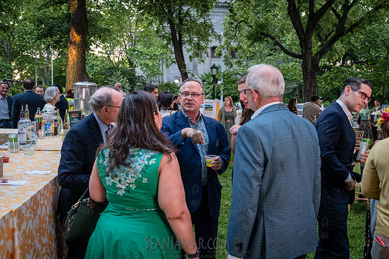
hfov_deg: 51.0
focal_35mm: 38
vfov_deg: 35.2
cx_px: 190
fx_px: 408
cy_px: 119
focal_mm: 35
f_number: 4
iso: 6400
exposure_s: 1/80
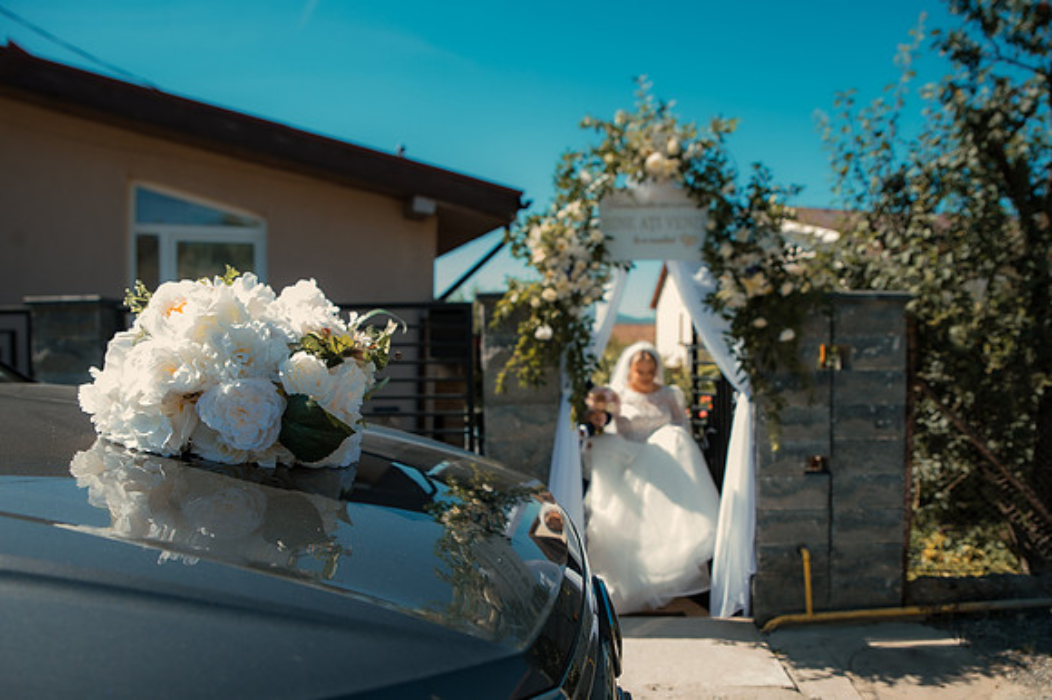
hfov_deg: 70.2
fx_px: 749
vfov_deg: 50.1
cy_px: 350
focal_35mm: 26
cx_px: 526
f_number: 3.5
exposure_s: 1/500
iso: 200
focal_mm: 24
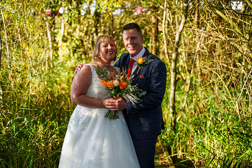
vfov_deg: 18.2
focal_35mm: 75
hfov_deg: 27.0
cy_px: 84
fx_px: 525
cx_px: 126
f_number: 3.2
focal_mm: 75
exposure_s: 1/800
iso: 400
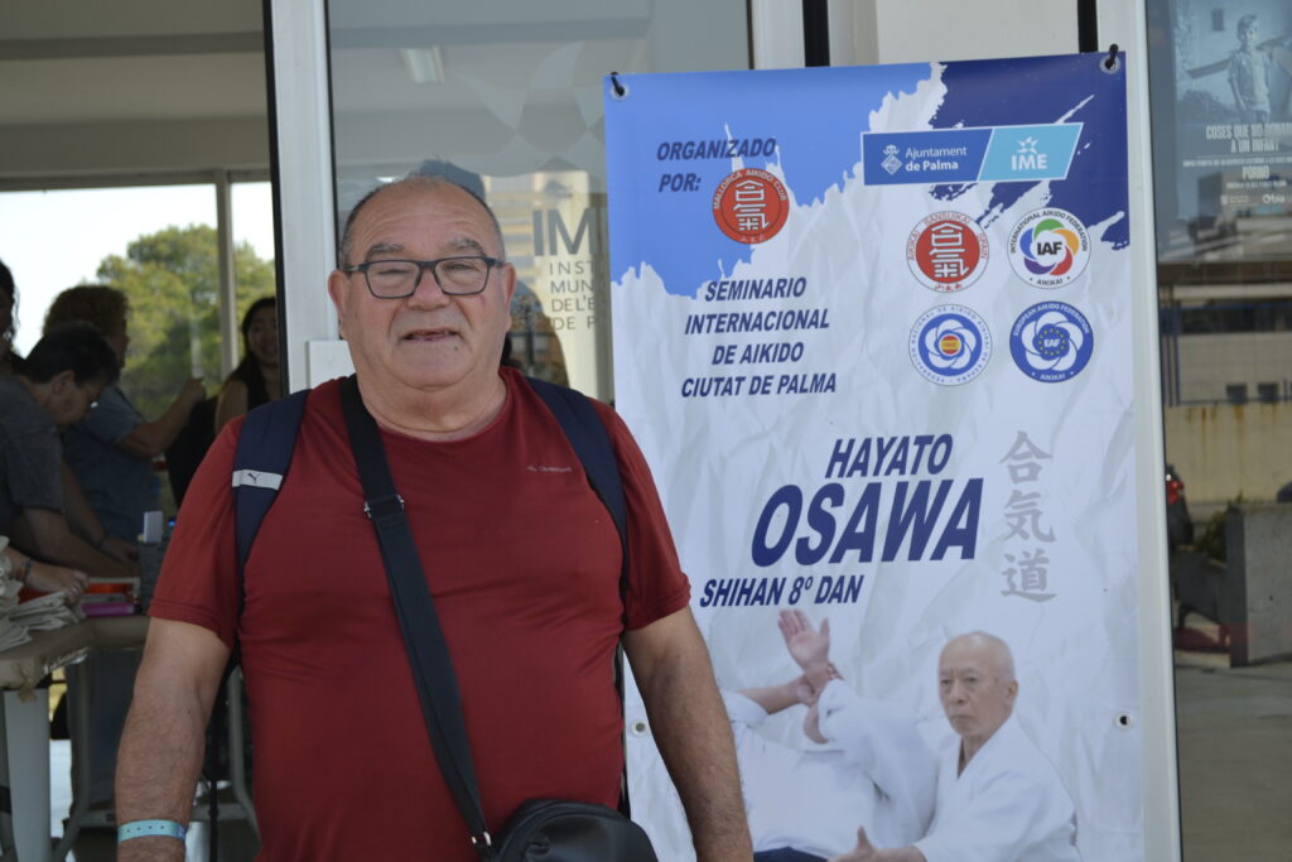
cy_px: 431
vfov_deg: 21.6
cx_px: 646
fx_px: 2261
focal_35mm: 63
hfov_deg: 31.9
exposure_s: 1/160
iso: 100
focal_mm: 42
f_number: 6.3
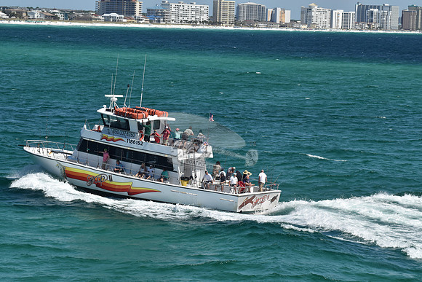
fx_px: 1723
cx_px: 211
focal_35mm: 147
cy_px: 141
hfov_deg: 14.0
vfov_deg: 9.3
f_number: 13
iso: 400
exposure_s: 1/1000
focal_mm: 98
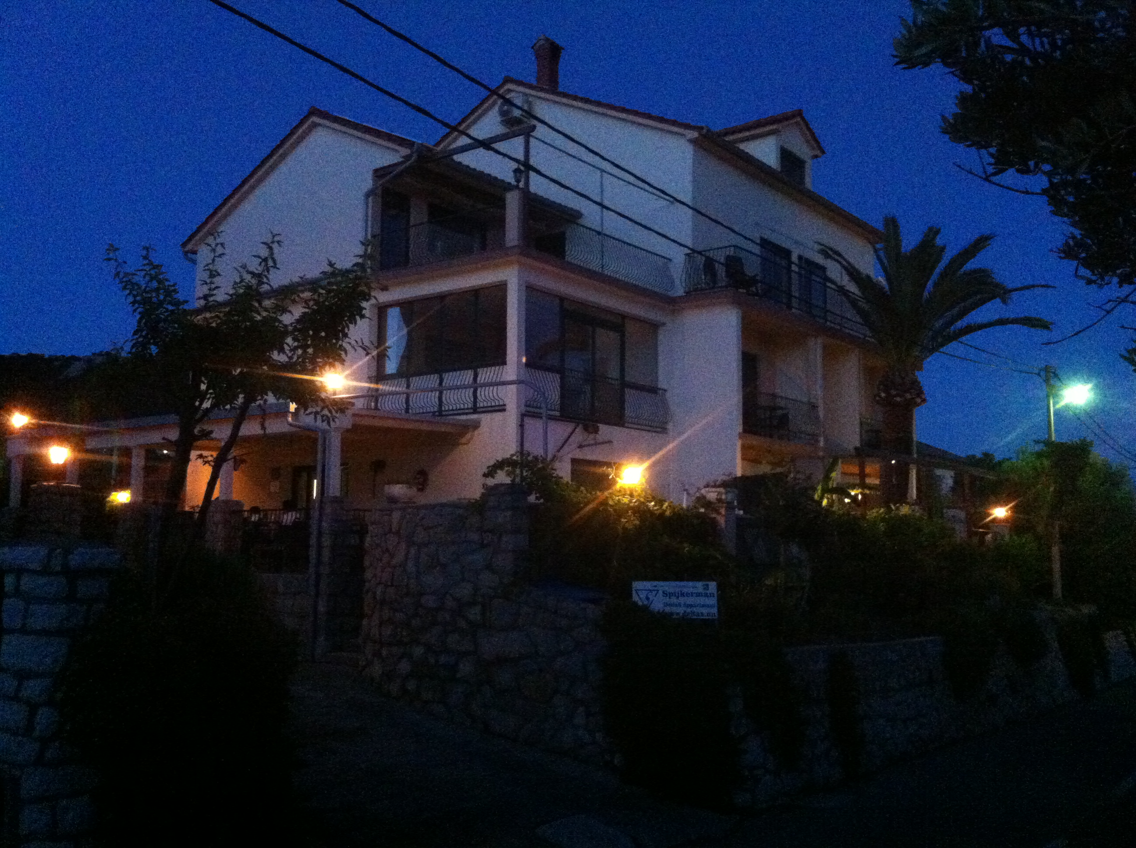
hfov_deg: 52.7
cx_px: 568
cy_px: 424
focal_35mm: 35
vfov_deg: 40.6
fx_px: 1147
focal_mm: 3.85
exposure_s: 1/15
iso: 1000
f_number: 2.8
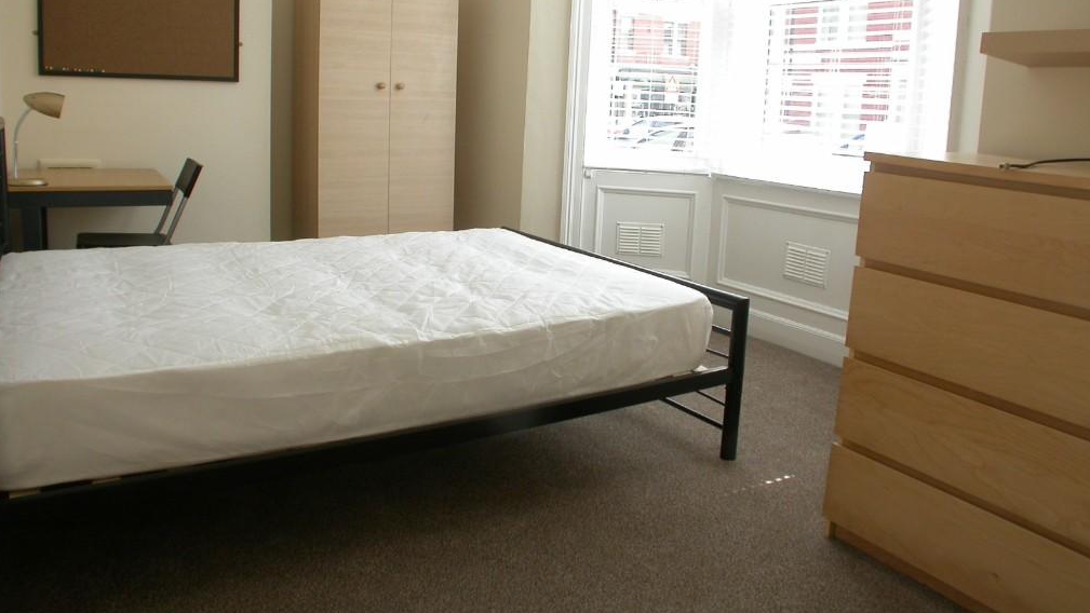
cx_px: 538
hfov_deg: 48.3
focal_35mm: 42
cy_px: 219
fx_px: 1214
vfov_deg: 28.2
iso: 100
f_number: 3.7
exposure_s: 1/104
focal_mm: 7.85
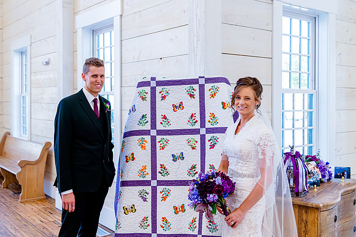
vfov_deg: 34.6
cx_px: 155
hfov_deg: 50.1
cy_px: 104
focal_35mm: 38
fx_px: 380
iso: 1600
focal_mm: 34
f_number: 4
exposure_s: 1/250
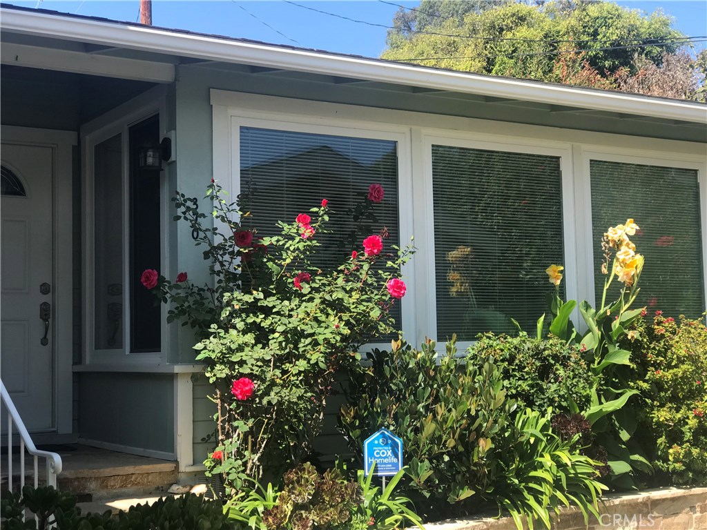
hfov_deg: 33.8
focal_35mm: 57
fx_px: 1164
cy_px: 265
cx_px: 354
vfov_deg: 25.7
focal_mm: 6.6
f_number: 2.8
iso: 20
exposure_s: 1/364
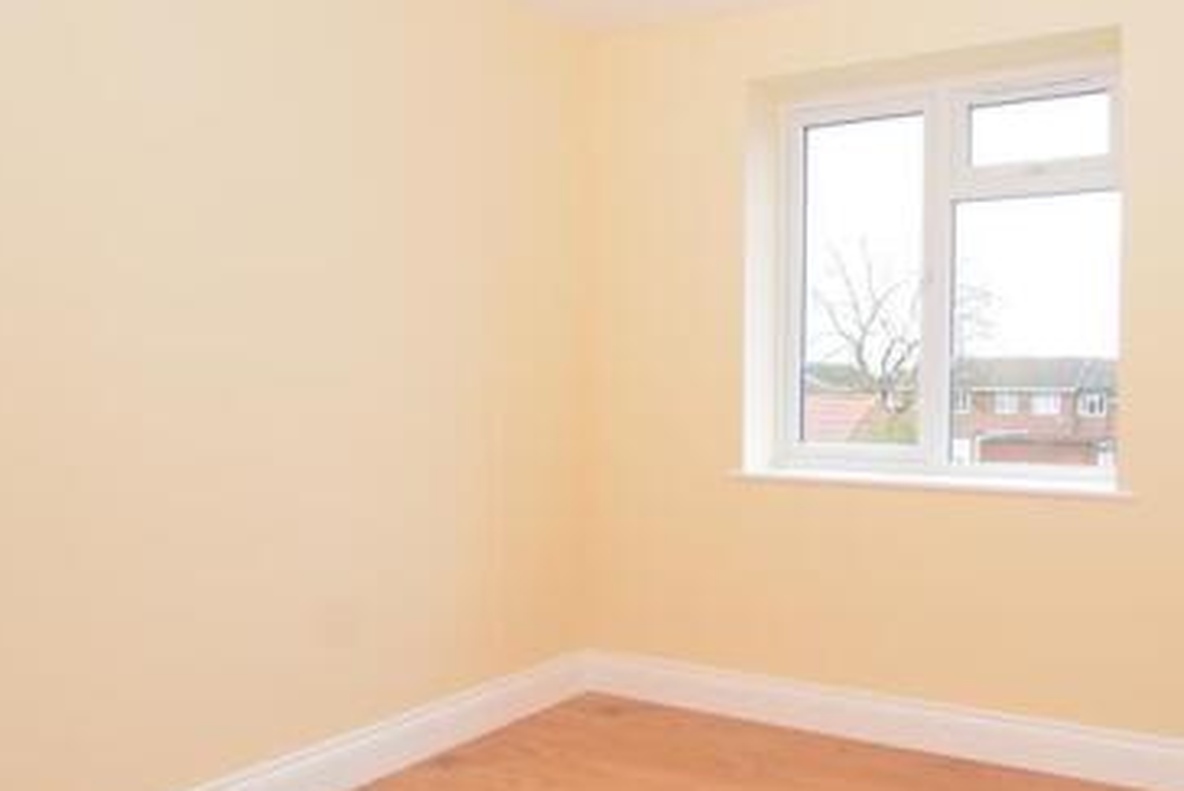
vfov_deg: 48.0
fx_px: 888
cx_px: 794
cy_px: 396
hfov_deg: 65.5
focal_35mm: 27
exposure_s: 1/13
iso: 640
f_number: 10
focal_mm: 10
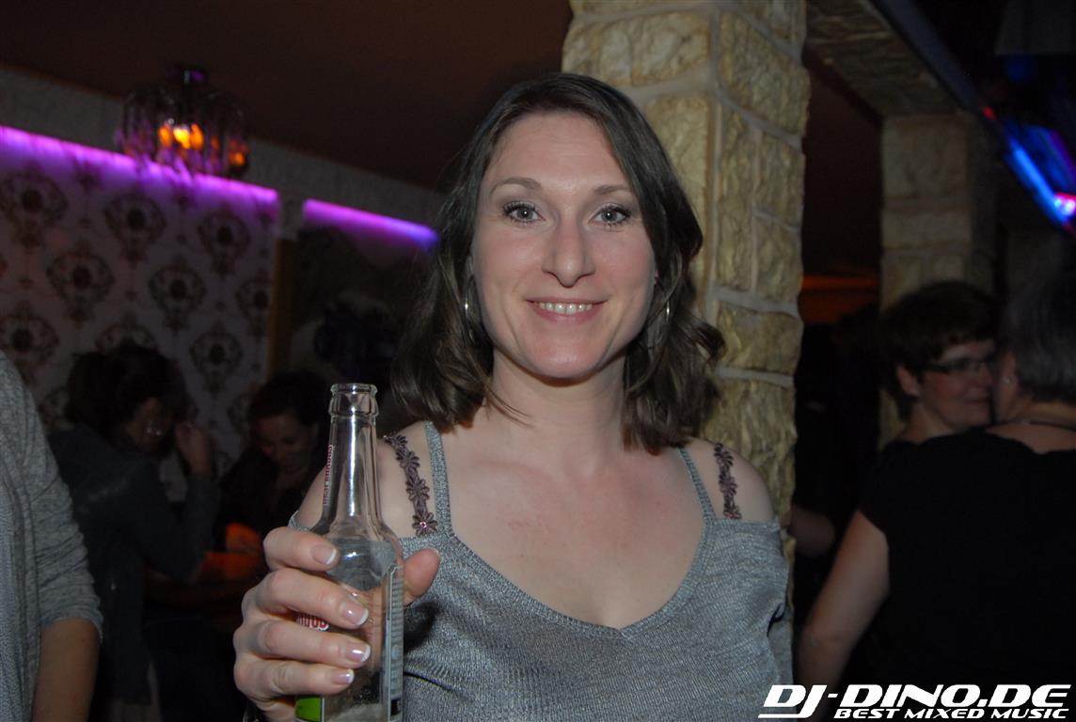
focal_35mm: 36
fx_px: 1078
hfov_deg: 53.0
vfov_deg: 37.0
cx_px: 538
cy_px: 361
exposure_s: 1/4
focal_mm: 24
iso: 400
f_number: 5.6
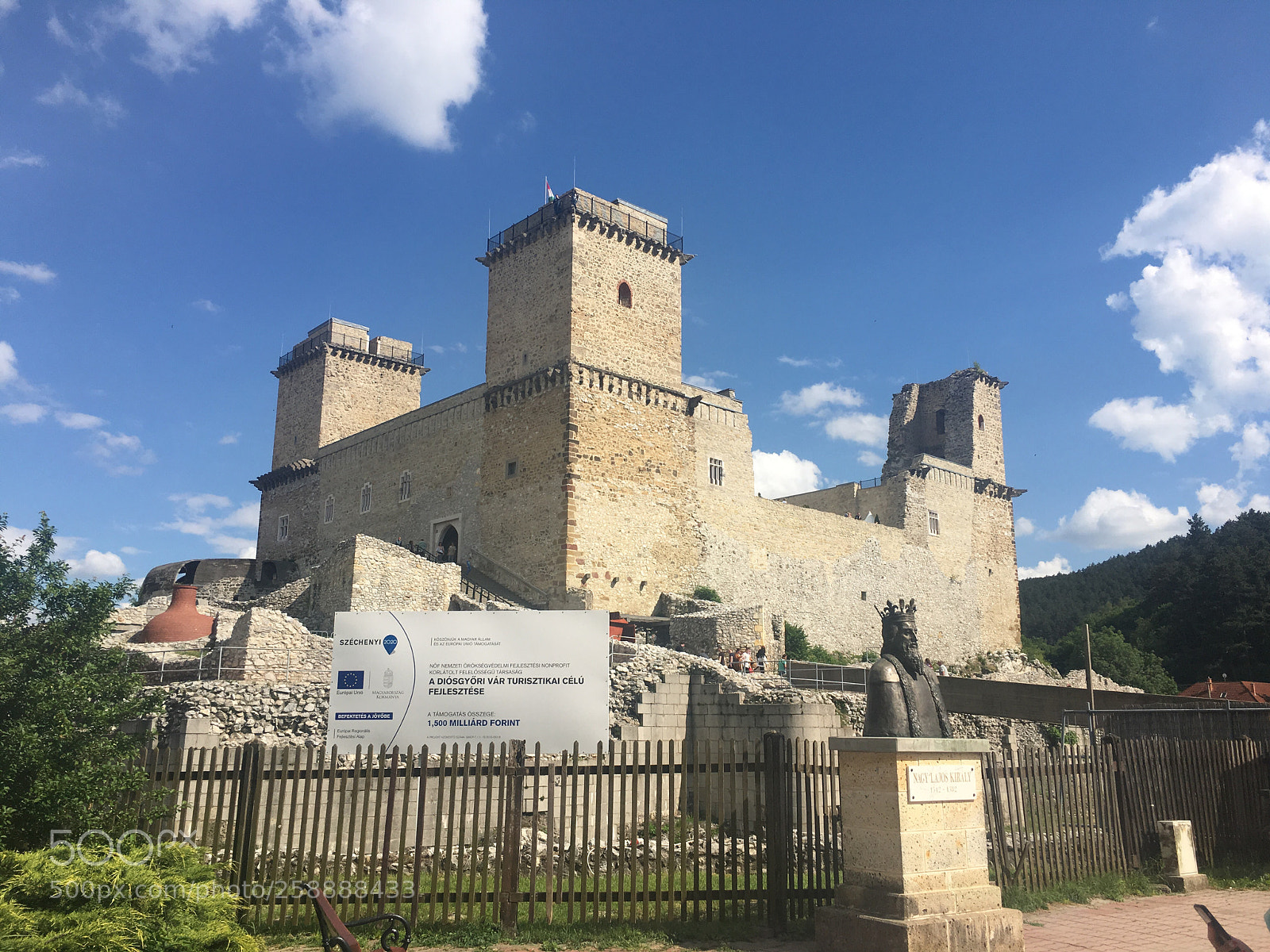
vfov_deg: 48.2
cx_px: 635
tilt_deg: +13.3
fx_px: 1064
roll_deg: +0.0
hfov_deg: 61.7
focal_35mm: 29
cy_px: 476
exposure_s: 1/2198
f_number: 2.2
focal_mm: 4.15
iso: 25
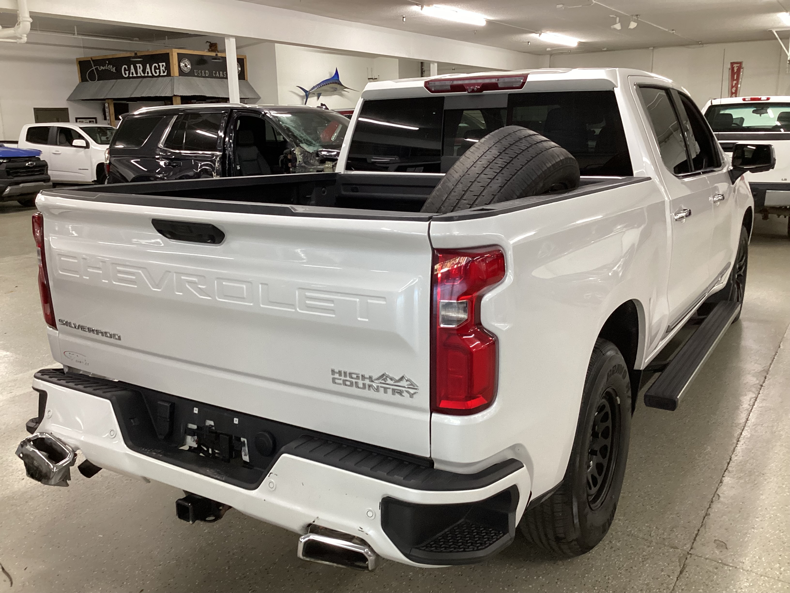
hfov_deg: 58.4
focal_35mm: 31
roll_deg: +0.4
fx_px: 707
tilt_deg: -15.0
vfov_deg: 45.4
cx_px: 395
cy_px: 296
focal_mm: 3.3
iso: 200
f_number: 2.4
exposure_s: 1/50
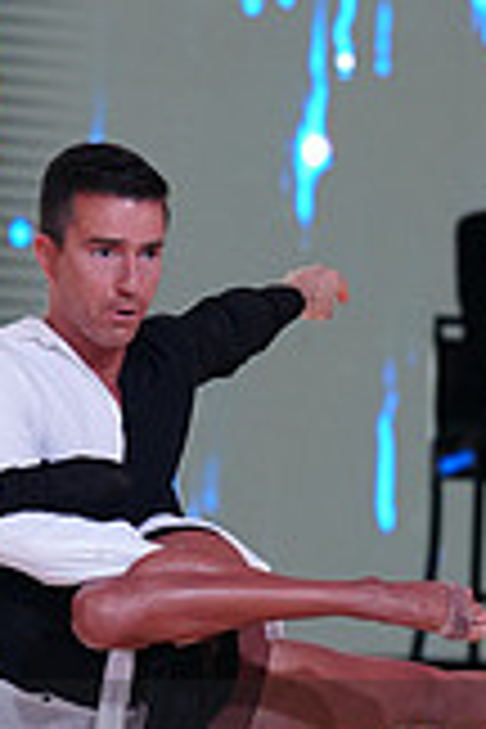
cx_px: 92
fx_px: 8059
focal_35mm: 398
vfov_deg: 5.2
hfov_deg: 3.5
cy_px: 832
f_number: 2.8
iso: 1250
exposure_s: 1/500
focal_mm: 111
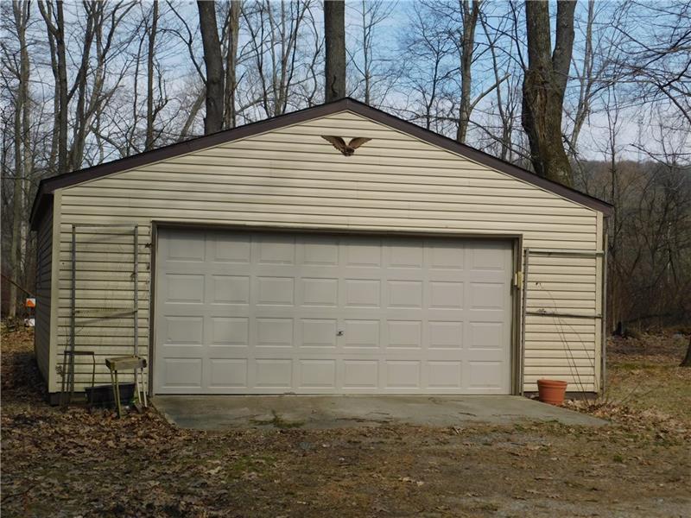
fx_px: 1178
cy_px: 259
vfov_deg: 24.8
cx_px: 346
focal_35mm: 59
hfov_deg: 32.7
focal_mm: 10.4
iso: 125
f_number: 4
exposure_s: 1/1000
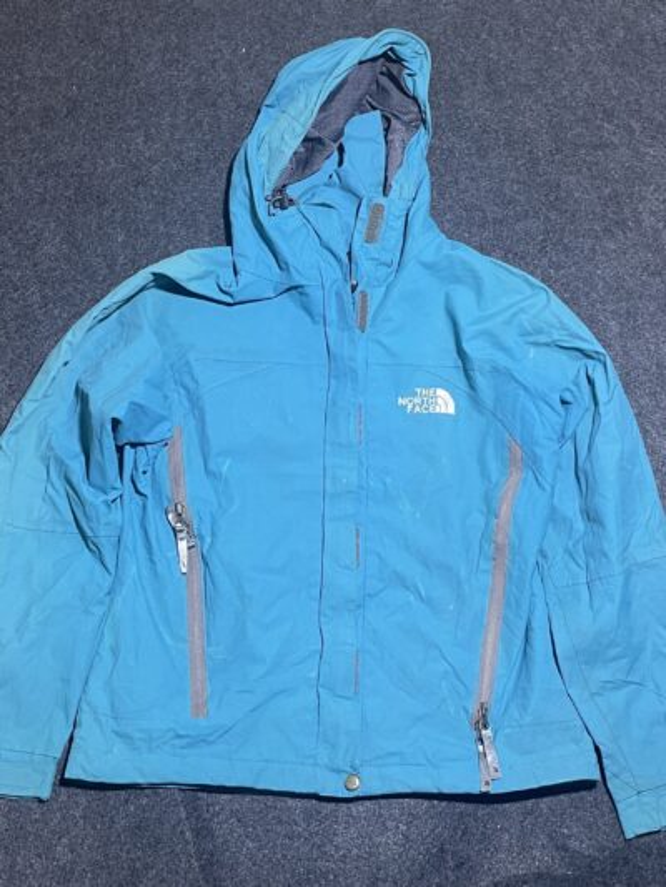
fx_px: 667
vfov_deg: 67.3
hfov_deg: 53.1
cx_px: 333
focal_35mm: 26
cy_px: 444
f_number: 1.6
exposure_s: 1/50
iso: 100
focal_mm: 4.2
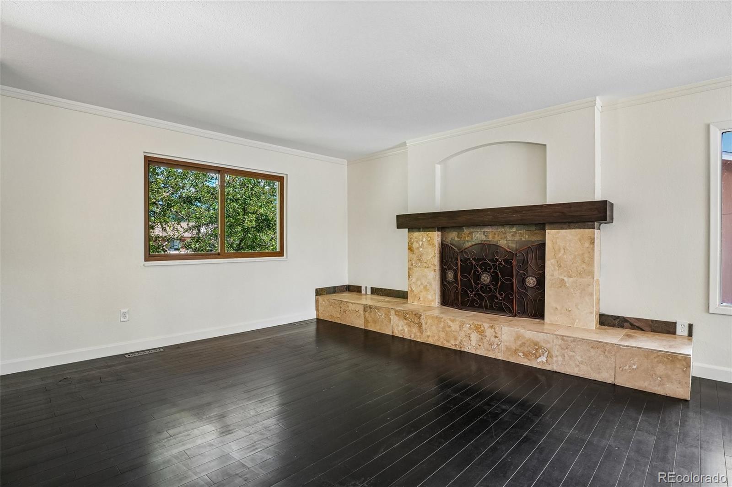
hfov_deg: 95.0
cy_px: 244
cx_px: 366
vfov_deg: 72.0
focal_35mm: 16
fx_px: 335
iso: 500
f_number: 8
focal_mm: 11
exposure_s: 1/30
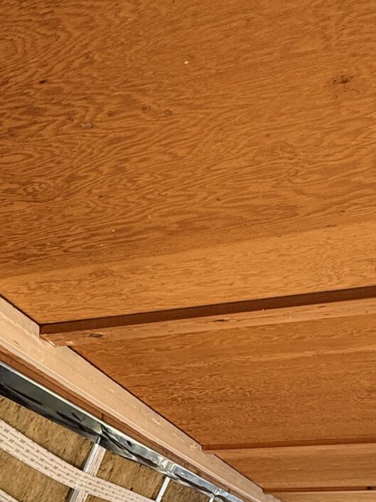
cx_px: 108
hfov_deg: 28.3
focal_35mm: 51
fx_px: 739
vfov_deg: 32.8
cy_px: 553
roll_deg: -0.6
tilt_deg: +0.1
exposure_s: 1/99
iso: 80
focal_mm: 2.22
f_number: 2.2
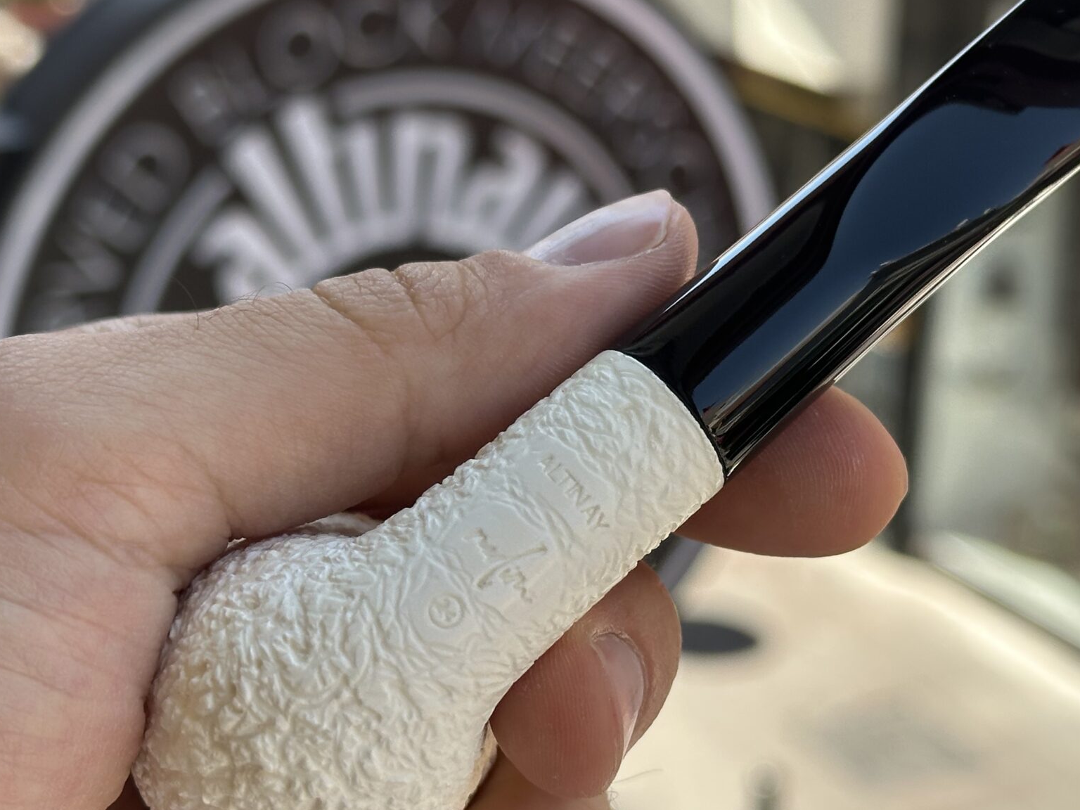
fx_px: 2496
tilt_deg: -19.1
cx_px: 576
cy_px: 413
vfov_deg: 18.4
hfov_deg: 24.4
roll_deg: -2.4
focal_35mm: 80
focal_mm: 6.86
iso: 64
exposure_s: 1/1000
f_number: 1.78
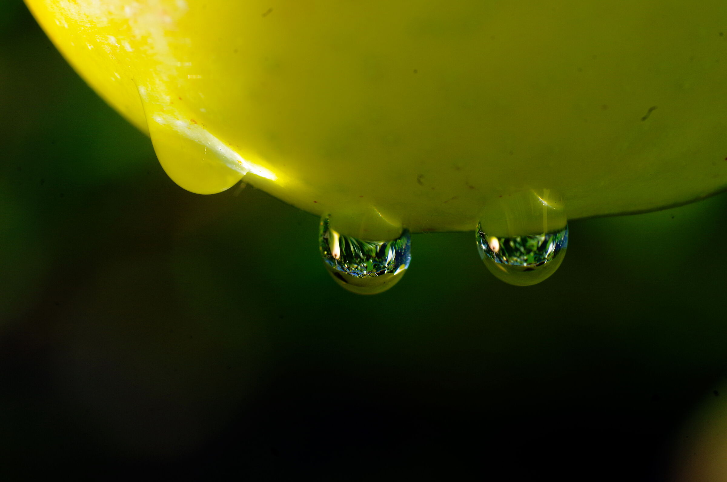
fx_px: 2721
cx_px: 364
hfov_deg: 15.2
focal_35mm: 135
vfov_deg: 10.1
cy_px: 241
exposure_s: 1/160
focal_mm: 90
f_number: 9
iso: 400
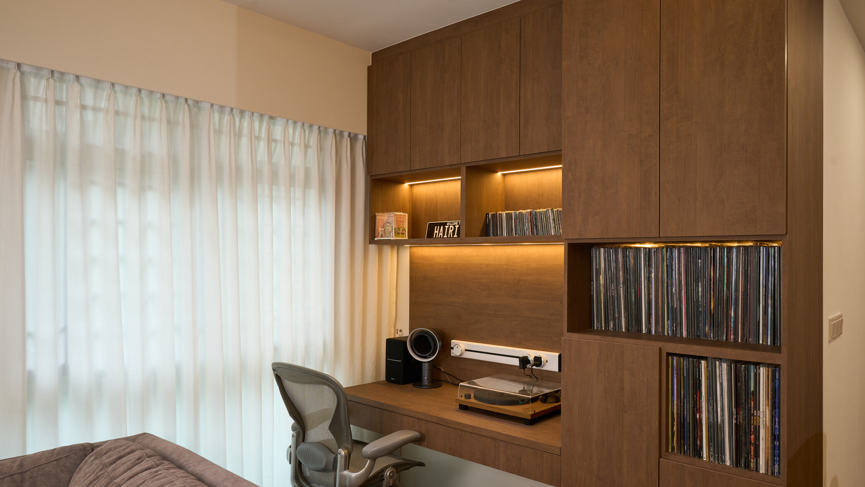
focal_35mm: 24
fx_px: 551
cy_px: 253
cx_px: 495
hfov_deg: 75.9
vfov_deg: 47.7
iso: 250
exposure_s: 1/15
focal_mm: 20
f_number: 9
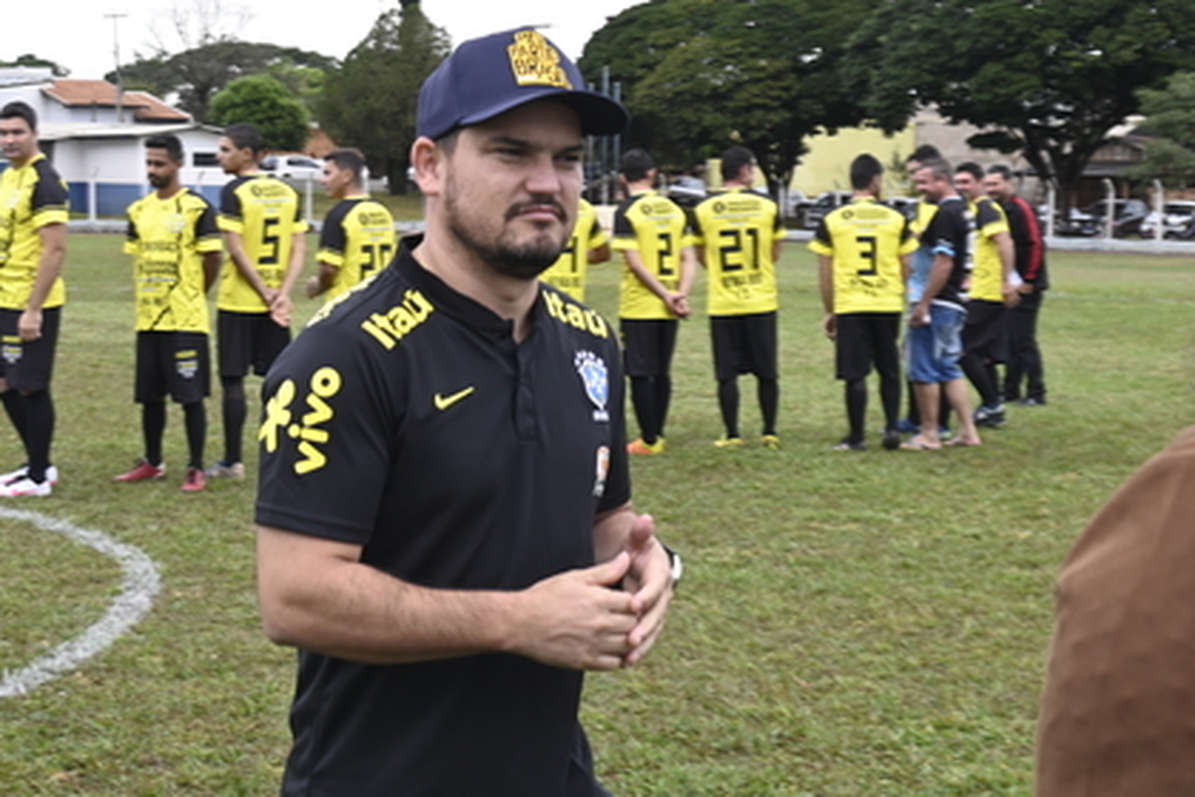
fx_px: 2489
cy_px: 360
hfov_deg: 26.2
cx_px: 154
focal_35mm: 75
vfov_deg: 18.2
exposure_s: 1/125
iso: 200
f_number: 6.3
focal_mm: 35
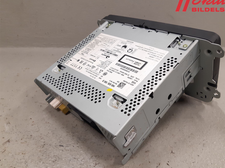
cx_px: 125
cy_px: 85
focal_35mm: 29
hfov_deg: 61.5
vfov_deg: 48.2
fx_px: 188
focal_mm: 3.93
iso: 100
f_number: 1.7
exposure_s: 1/50
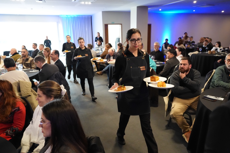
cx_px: 118
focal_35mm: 27
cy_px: 85
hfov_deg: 67.4
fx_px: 172
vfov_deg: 47.8
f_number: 3.2
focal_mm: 24
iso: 10000
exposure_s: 1/200
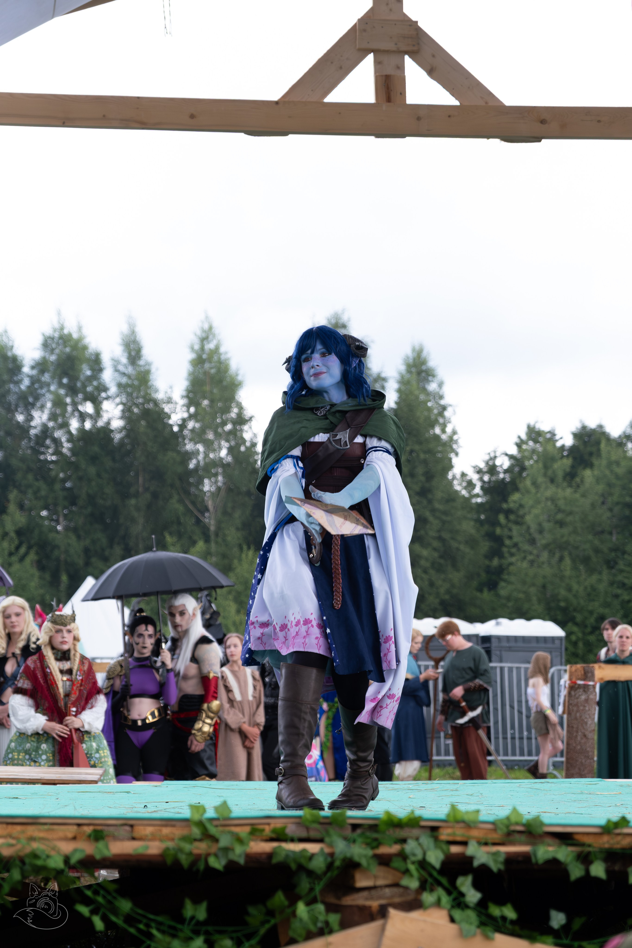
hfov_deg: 16.5
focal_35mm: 83
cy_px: 474
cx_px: 316
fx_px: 2185
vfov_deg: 24.5
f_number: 3.6
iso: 800
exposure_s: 1/640
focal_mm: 55
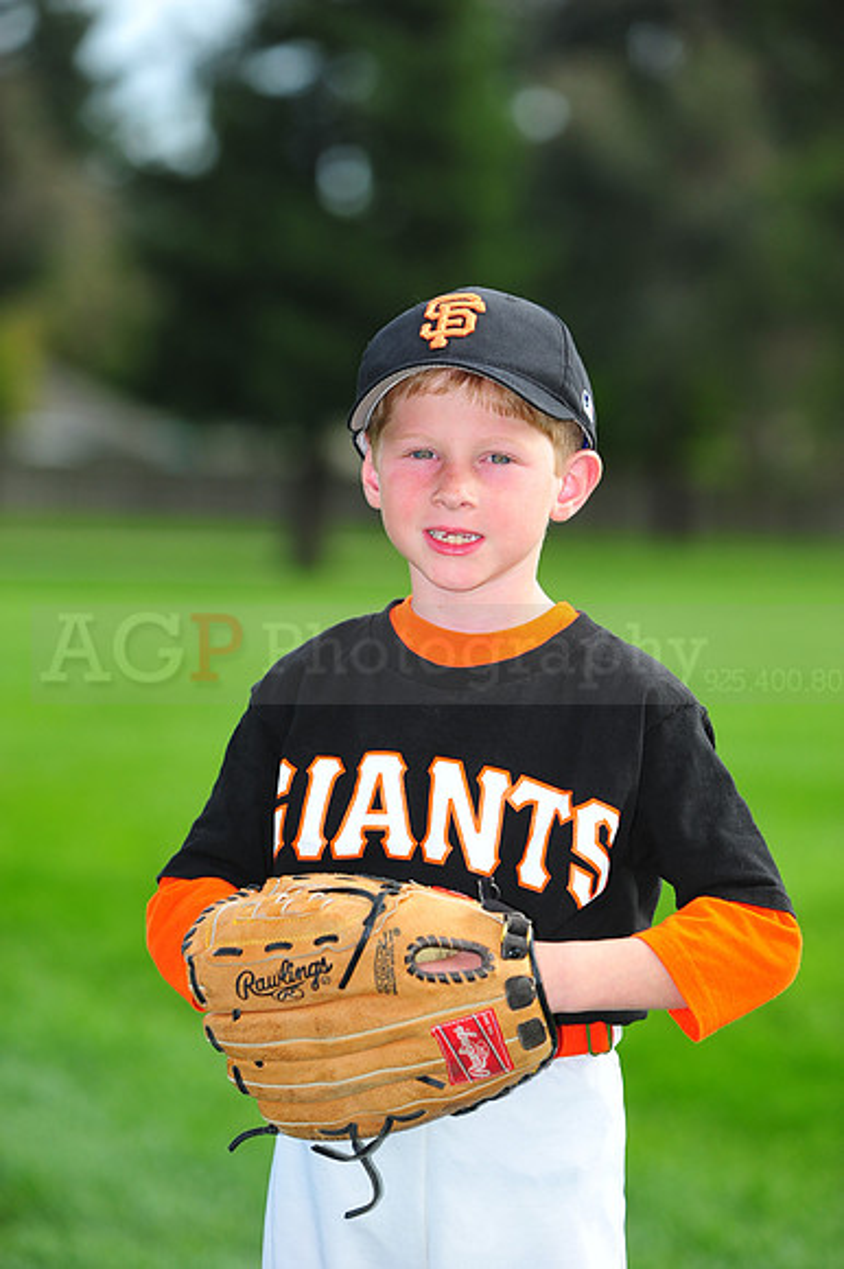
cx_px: 422
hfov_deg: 8.3
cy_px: 634
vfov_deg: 12.5
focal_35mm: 165
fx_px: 5809
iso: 400
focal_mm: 165
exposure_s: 1/1250
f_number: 4.5
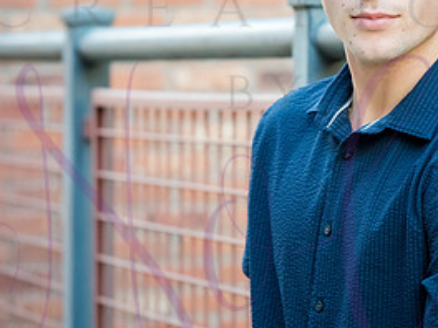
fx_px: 2822
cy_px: 89
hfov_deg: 8.9
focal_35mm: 223
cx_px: 295
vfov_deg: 6.7
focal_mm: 105
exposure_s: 1/640
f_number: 4
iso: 2200
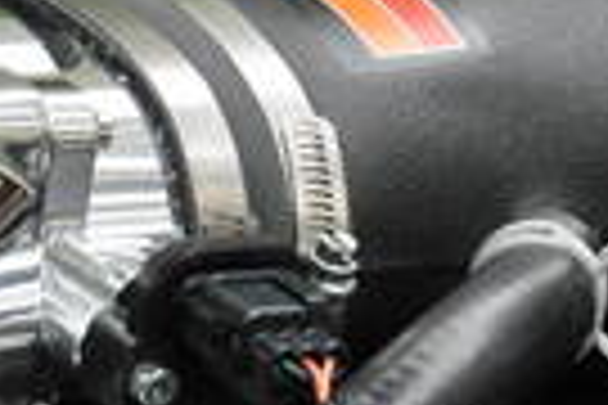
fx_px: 7853
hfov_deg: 4.4
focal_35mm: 465
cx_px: 441
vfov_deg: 3.0
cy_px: 151
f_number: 5.3
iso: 1100
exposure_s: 1/125
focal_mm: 70
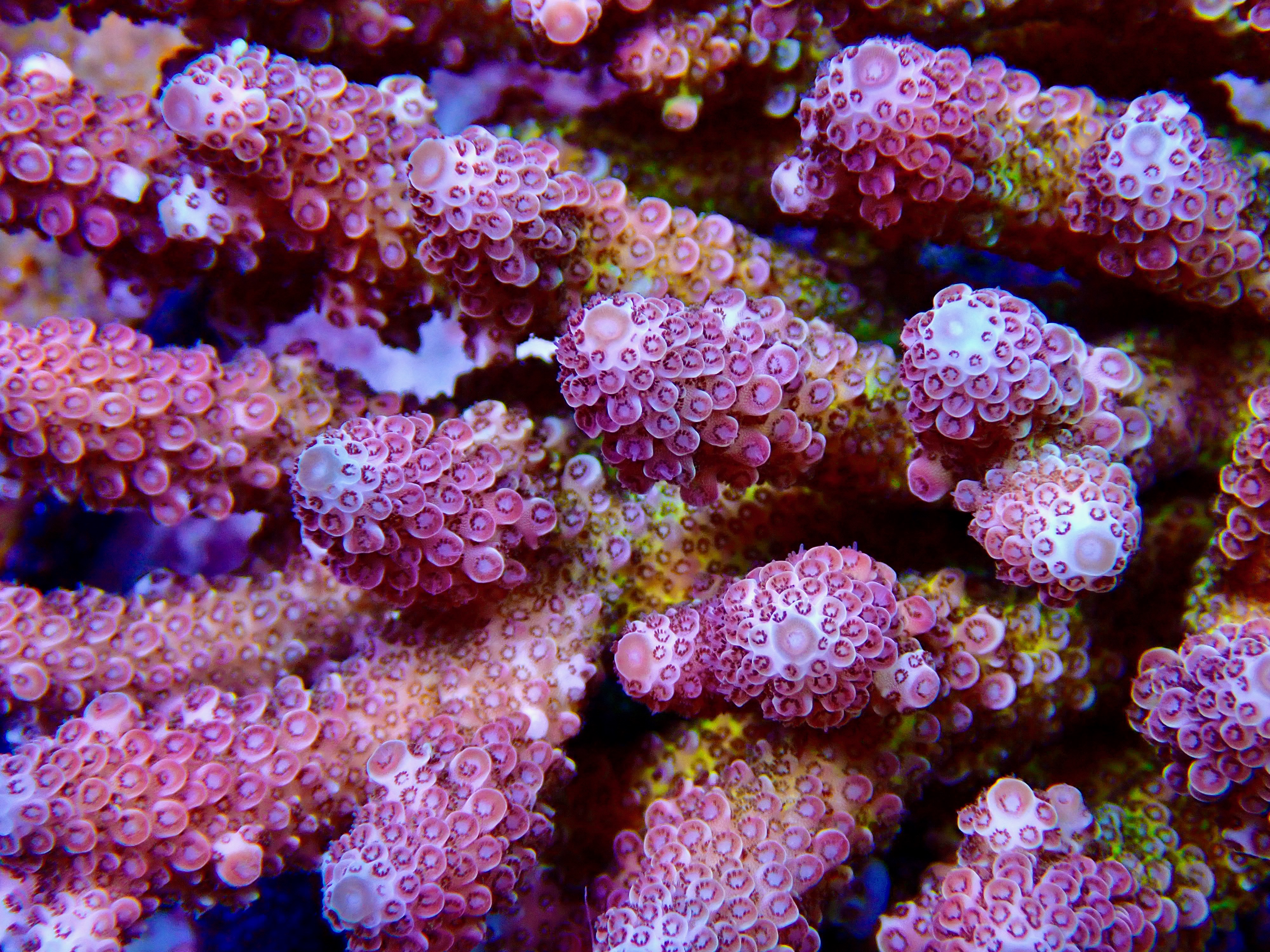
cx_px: 635
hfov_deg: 33.2
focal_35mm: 58
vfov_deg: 25.2
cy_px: 476
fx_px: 2128
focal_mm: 10.35
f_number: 5
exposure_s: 1/125
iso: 320
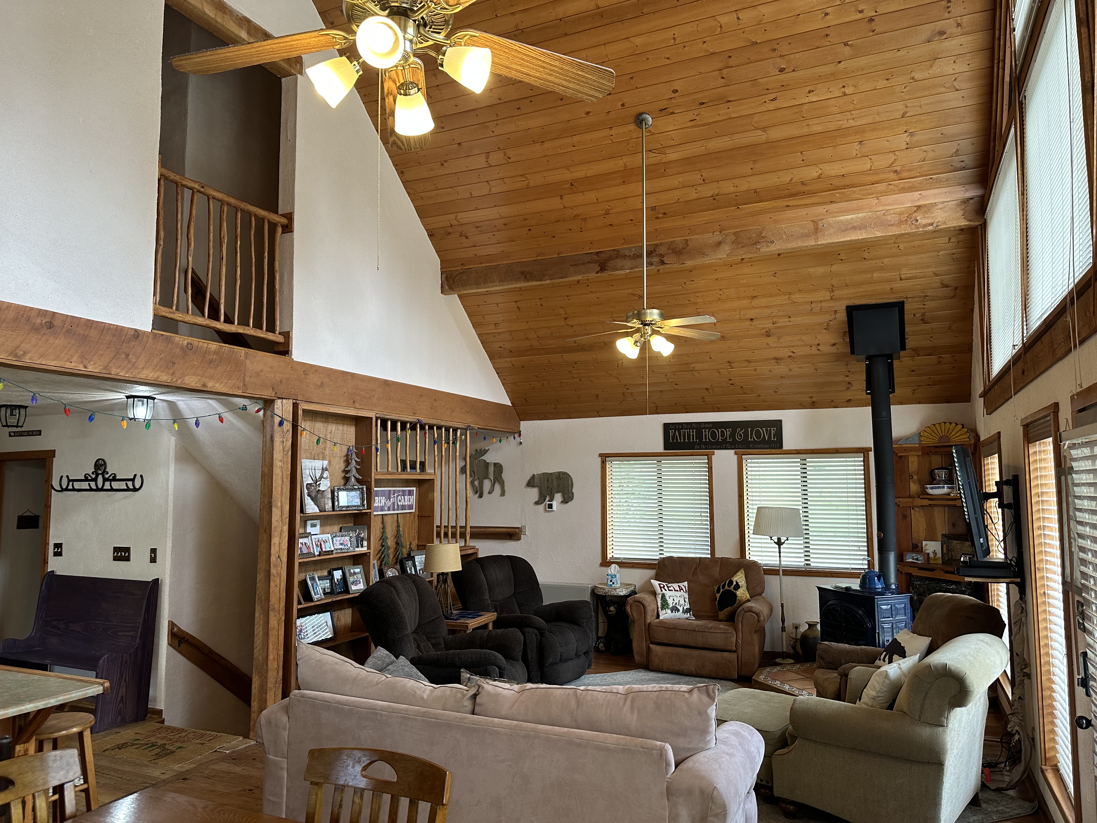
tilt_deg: +5.2
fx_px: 761
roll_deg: -0.2
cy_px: 412
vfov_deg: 56.8
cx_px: 548
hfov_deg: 71.6
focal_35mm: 24
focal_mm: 6.86
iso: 160
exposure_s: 1/120
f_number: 1.78
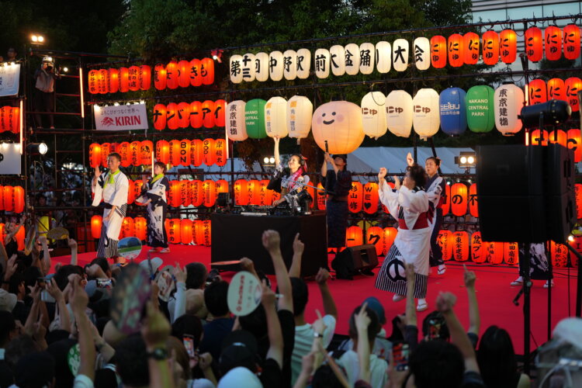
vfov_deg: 27.0
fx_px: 808
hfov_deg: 39.6
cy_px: 194
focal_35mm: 50
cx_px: 291
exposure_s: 1/250
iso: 320
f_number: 2
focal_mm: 50
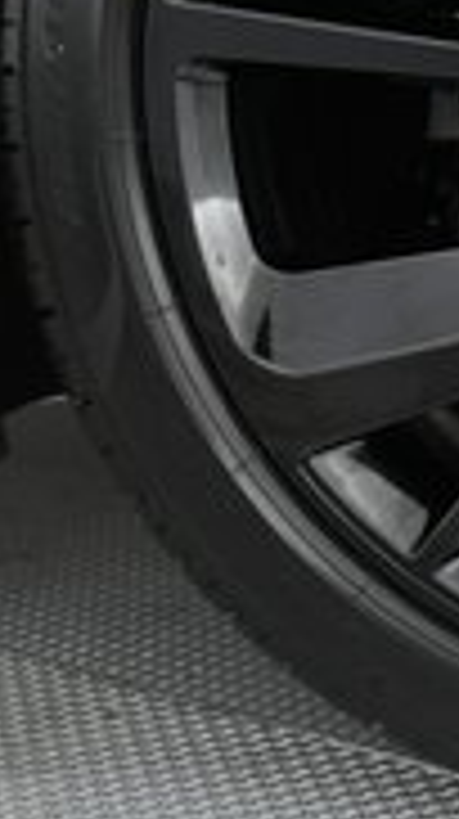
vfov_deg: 22.7
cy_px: 104
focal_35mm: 92
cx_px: 783
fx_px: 1996
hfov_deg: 12.2
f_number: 4.5
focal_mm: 25
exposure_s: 1/50
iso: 2500
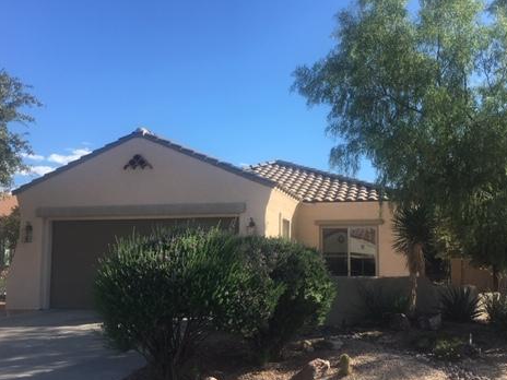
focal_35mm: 40
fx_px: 586
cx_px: 278
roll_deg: +0.0
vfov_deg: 35.8
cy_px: 226
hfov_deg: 46.7
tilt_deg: +4.2
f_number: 2.2
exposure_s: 1/950
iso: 25
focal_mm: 4.15
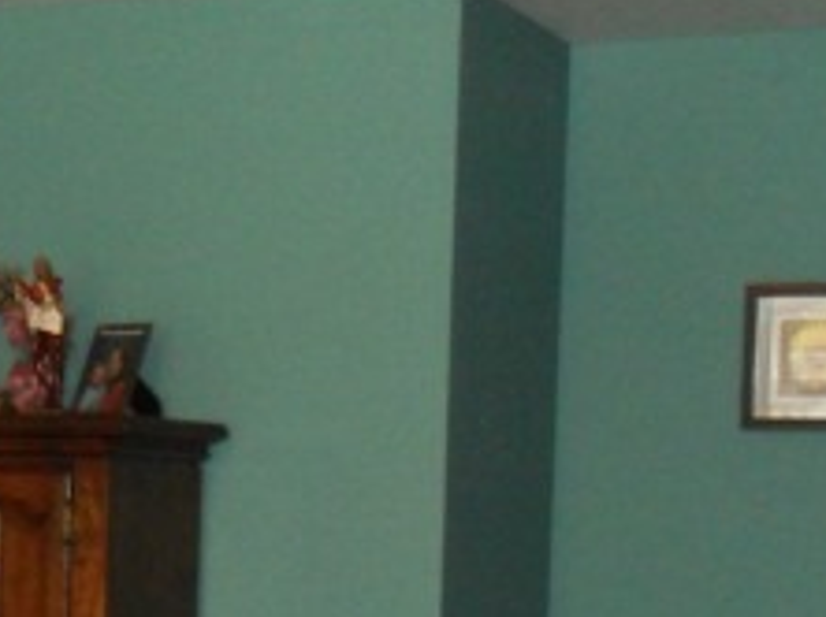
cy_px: 810
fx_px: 2407
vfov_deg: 14.0
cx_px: 63
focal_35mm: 101
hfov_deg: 19.1
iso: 400
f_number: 3.5
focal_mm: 6.3
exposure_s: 1/45
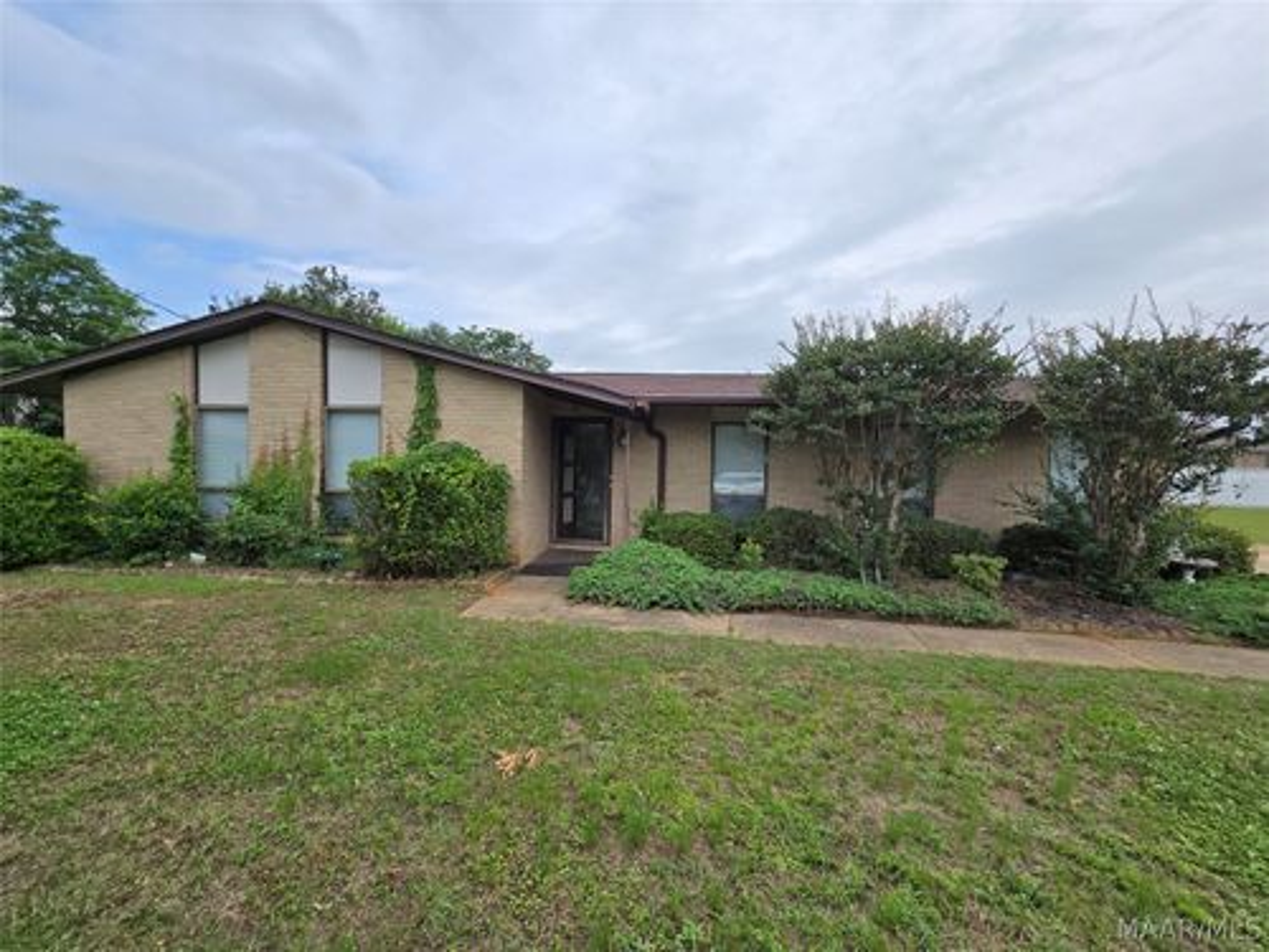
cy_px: 476
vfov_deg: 89.9
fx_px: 477
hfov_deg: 106.2
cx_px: 634
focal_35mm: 13
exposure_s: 1/1879
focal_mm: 2.2
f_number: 2.2
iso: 50
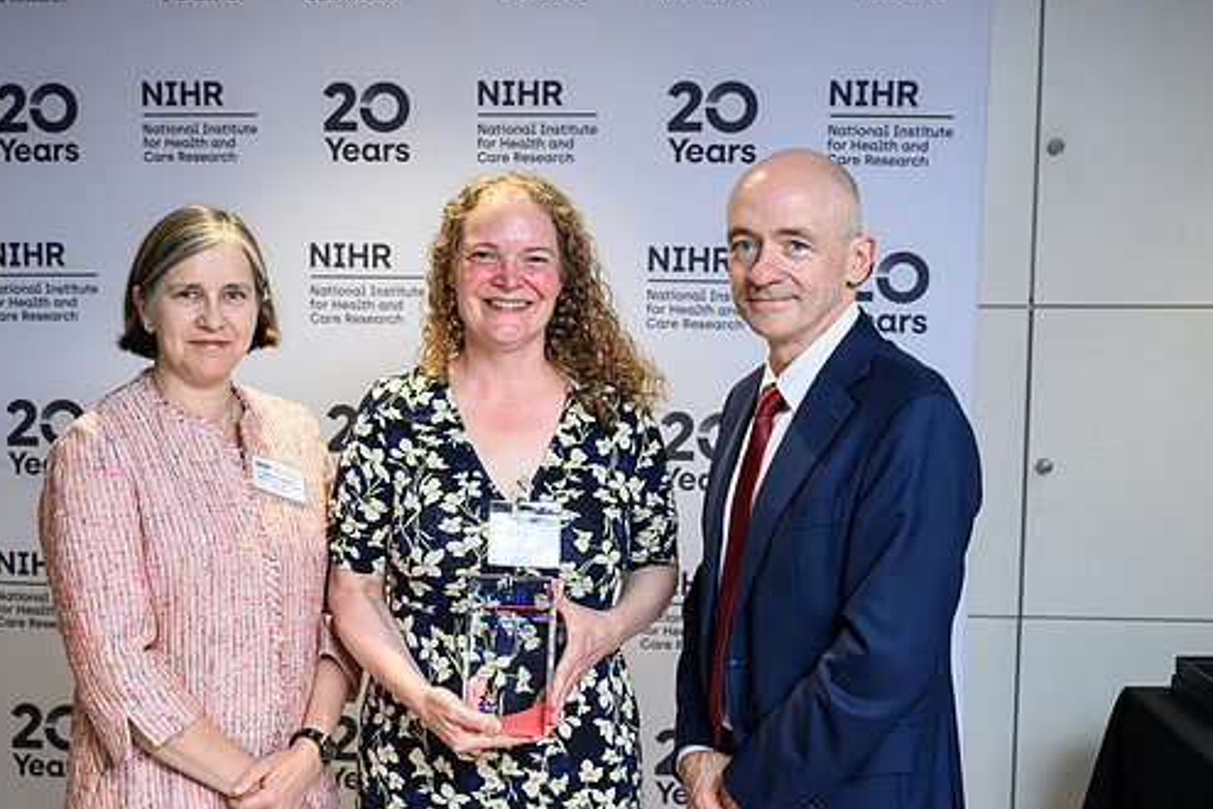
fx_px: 1685
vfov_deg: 27.0
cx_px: 522
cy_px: 442
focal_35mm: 50
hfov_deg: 39.5
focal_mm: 42
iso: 1250
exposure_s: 1/200
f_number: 4.5
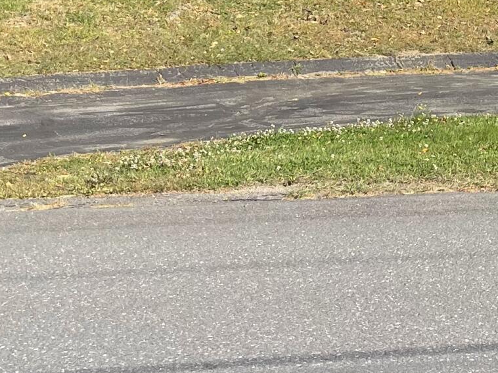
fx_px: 1424
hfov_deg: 18.1
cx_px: 706
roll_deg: -1.6
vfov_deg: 14.3
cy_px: -129
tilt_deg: +3.5
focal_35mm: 99
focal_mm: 5.1
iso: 32
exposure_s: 1/2247
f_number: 1.6
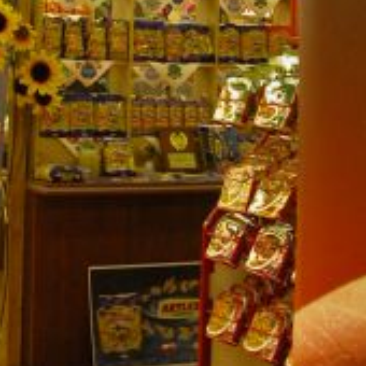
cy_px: 5
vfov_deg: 17.5
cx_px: 116
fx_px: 1160
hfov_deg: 17.9
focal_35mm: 97
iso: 200
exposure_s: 1/15.1
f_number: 2.8
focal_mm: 8.9
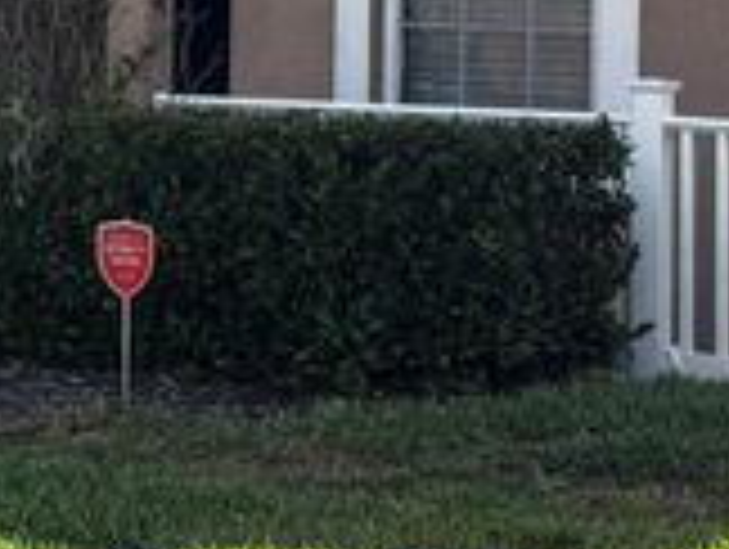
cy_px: -133
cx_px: -63
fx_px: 3121
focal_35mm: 148
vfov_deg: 9.9
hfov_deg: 13.1
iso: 64
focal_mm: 6.76
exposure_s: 1/3096
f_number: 1.78
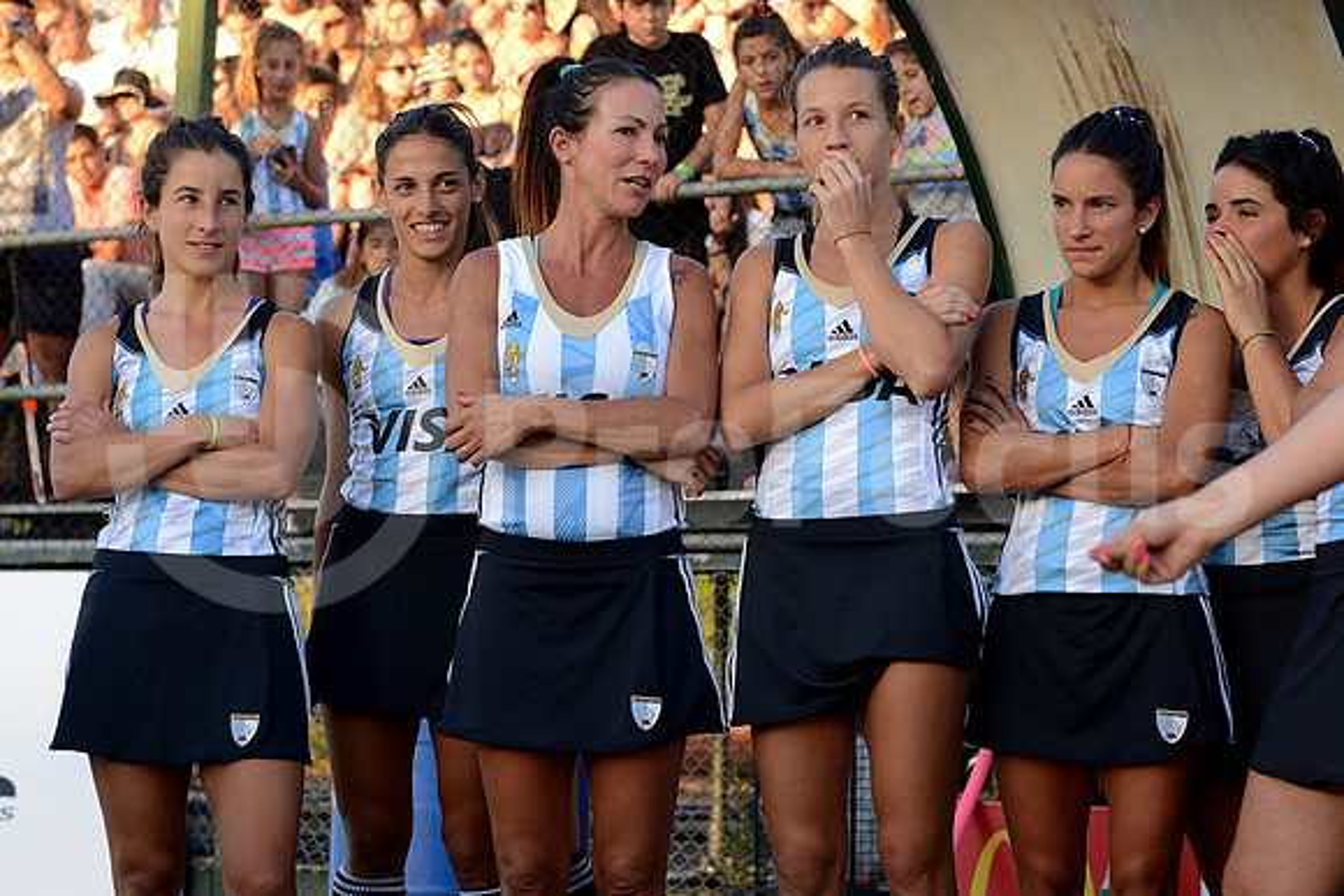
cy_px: 448
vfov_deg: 19.5
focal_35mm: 70
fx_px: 2614
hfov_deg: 28.8
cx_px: 672
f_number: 4
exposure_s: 1/400
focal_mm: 70
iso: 500
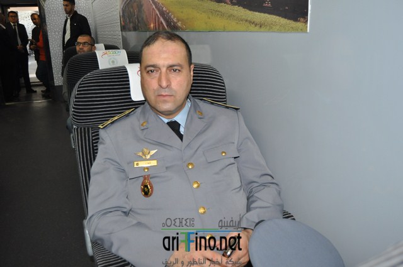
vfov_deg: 43.5
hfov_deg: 62.0
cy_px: 134
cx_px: 202
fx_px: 335
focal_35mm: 30
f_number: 3.5
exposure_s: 1/60
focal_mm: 20
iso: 800
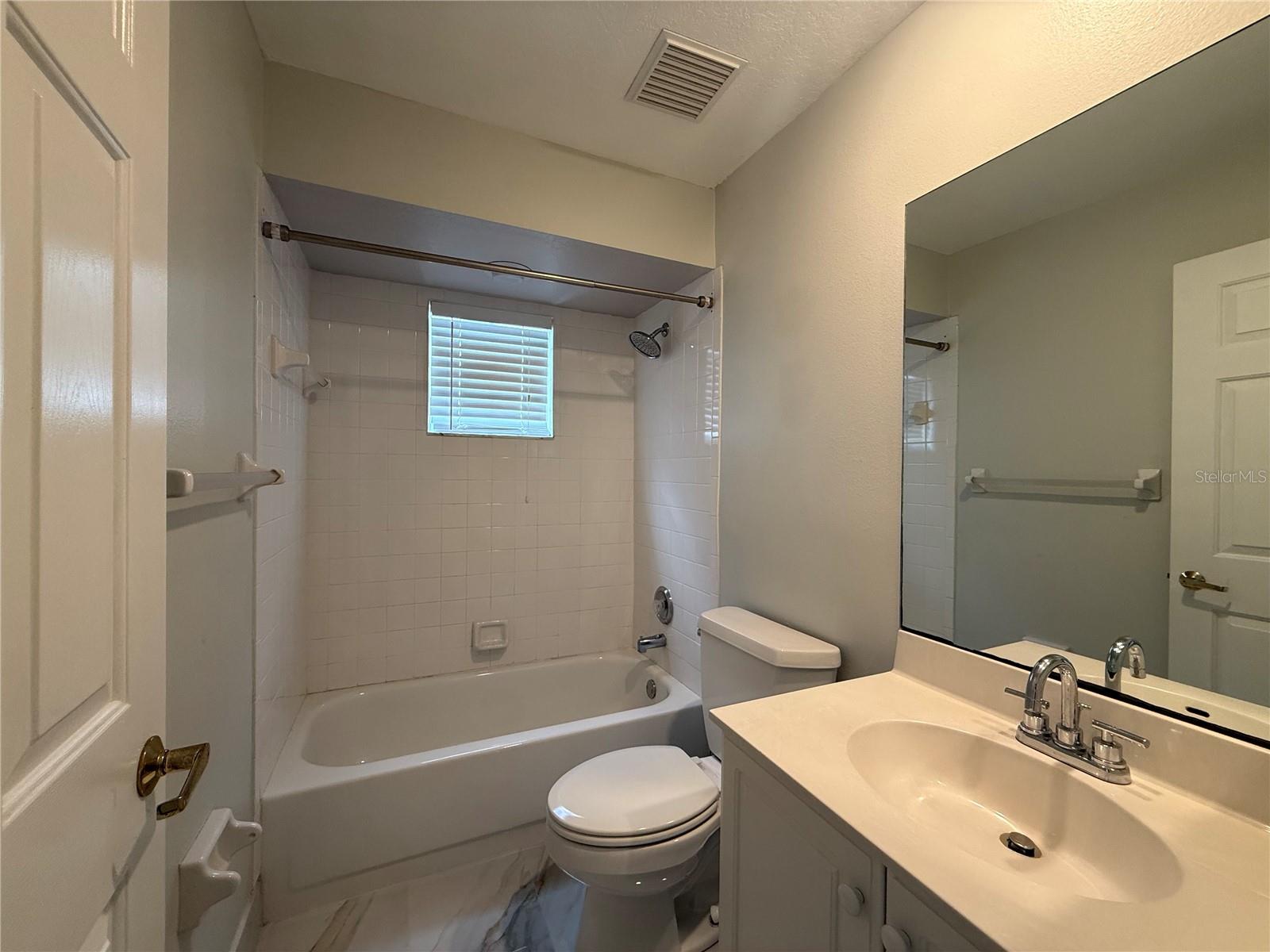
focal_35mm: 14
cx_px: 635
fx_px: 514
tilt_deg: -0.3
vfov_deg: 85.7
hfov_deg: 102.1
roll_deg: -1.0
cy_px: 476
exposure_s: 1/120
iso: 160
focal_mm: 2.22
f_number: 2.2
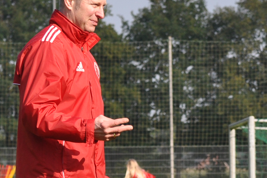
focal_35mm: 348
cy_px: 206
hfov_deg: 5.9
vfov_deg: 3.9
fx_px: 2578
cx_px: 217
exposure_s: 1/1250
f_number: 5.6
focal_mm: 70
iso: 400
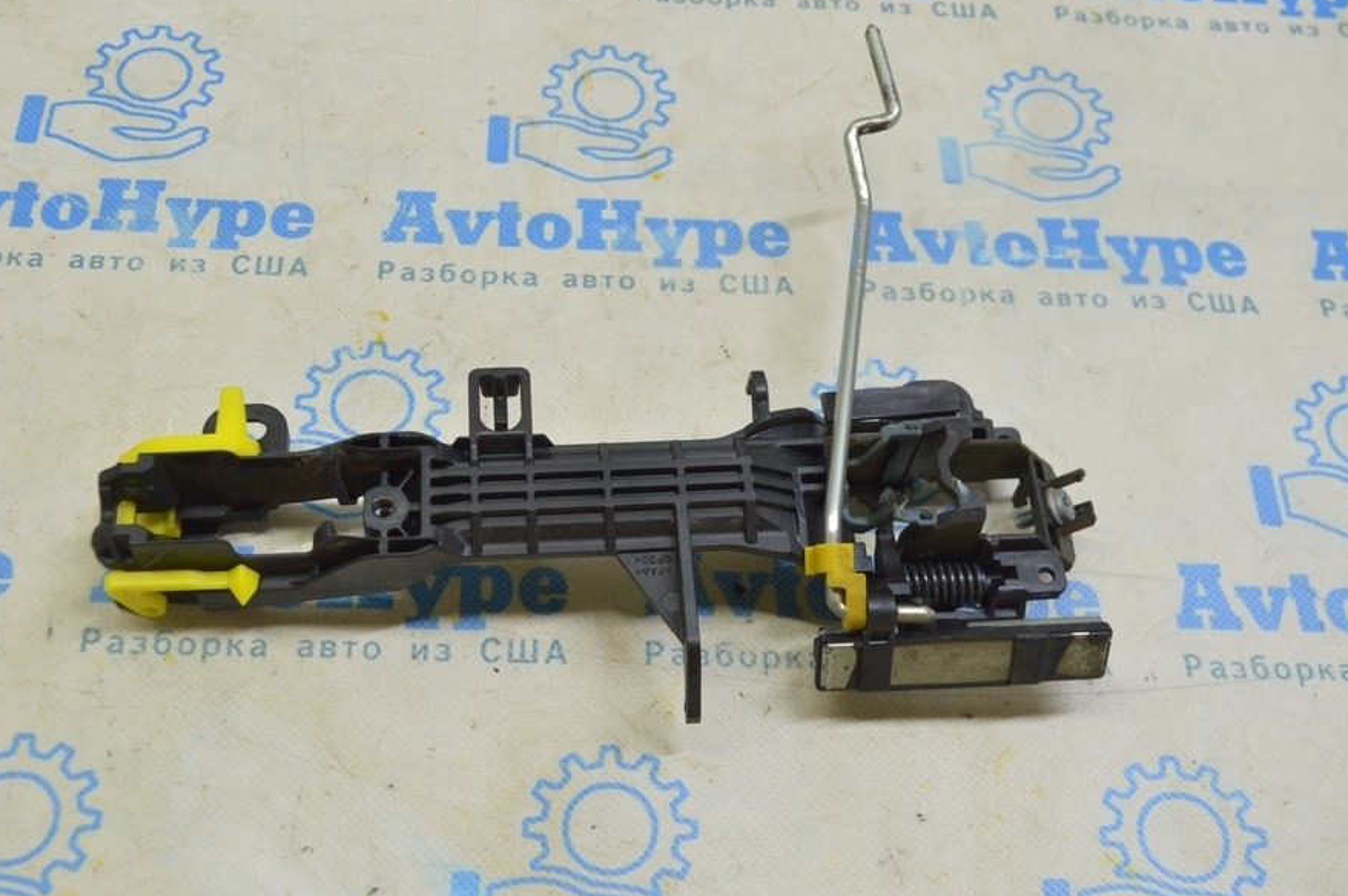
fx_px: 1571
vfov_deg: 31.8
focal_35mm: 42
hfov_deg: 46.3
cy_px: 487
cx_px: 596
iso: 400
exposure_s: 1/25
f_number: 5.6
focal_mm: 24
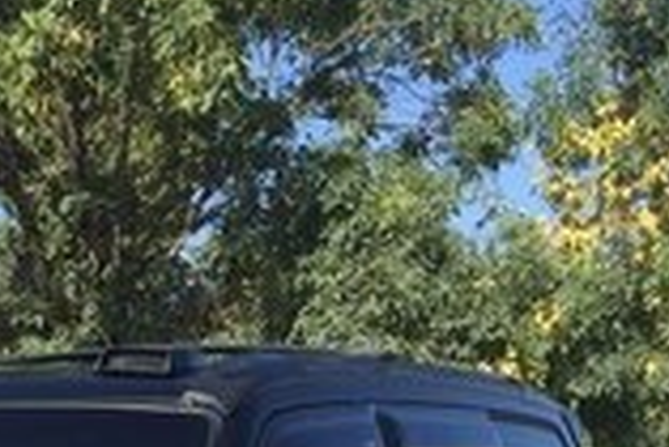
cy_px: 932
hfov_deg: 20.8
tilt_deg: -12.4
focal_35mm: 95
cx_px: 9
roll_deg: +0.7
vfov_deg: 12.5
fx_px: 1767
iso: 32
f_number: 2.2
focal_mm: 4.15
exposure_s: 1/1582
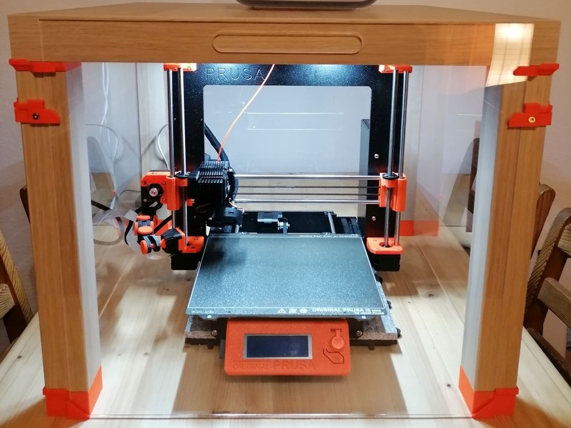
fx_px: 445
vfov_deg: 51.4
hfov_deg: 65.3
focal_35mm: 27
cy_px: 214
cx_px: 286
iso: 320
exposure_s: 1/33.3
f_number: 1.8
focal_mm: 4.75
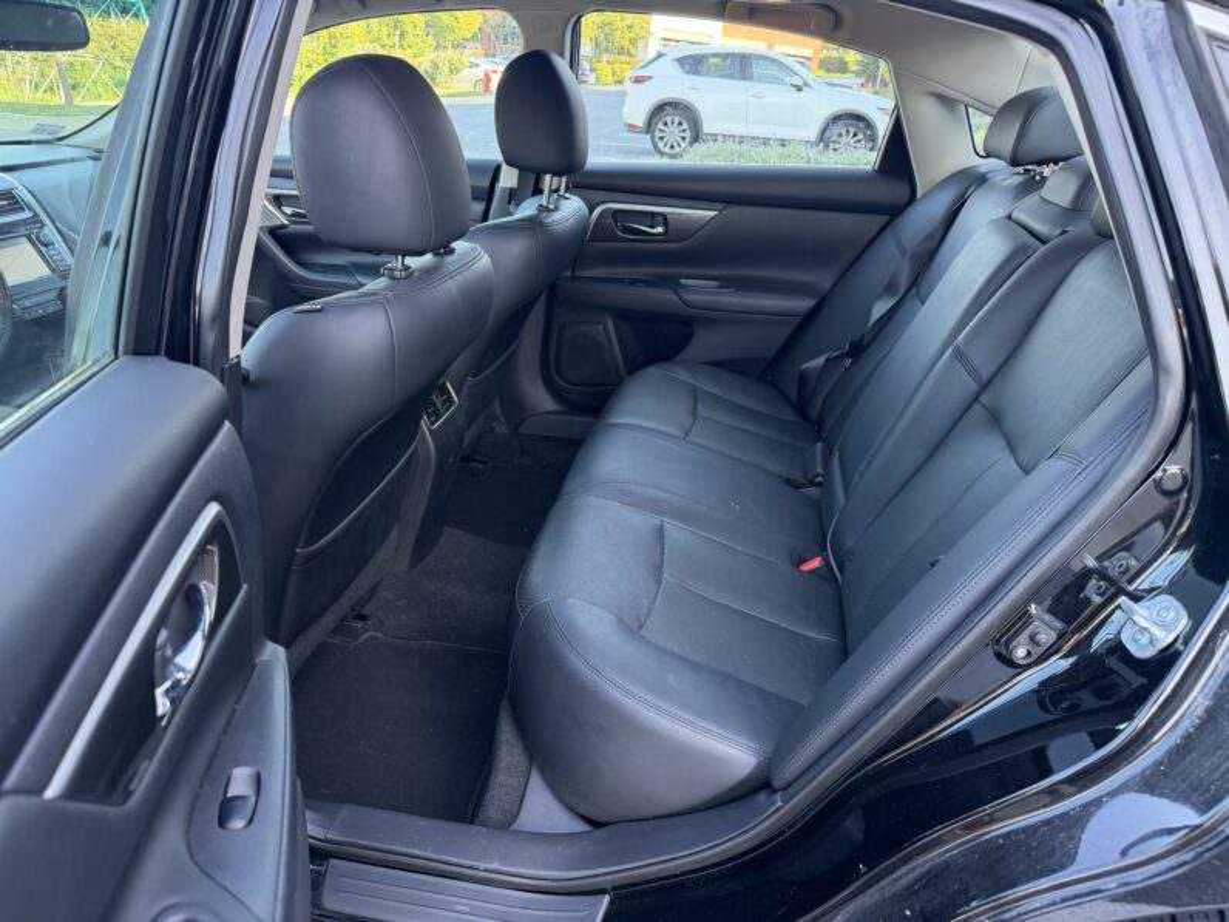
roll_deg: -6.0
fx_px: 852
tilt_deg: -23.5
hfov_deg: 71.6
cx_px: 614
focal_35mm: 24
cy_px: 461
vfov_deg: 56.8
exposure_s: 1/120
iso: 200
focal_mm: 6.76
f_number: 1.78
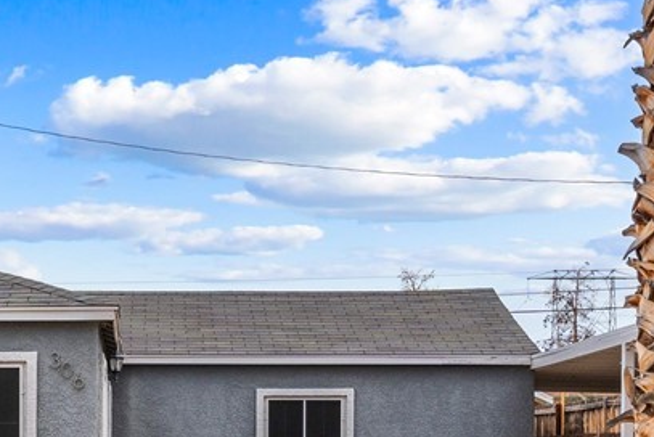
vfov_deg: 15.2
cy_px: 479
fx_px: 1600
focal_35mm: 88
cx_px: 61
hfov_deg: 22.5
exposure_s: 1/8000
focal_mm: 22
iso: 400
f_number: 8
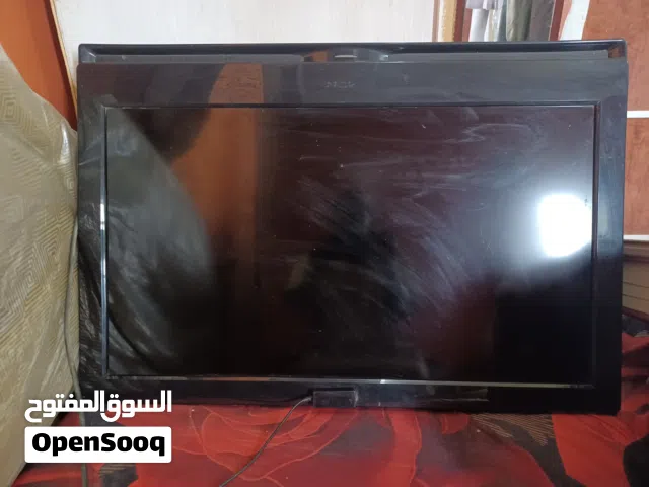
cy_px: 244
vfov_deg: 54.9
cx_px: 324
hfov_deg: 69.4
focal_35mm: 25
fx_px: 469
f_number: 1.8
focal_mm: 4.6
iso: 1250
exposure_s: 1/20
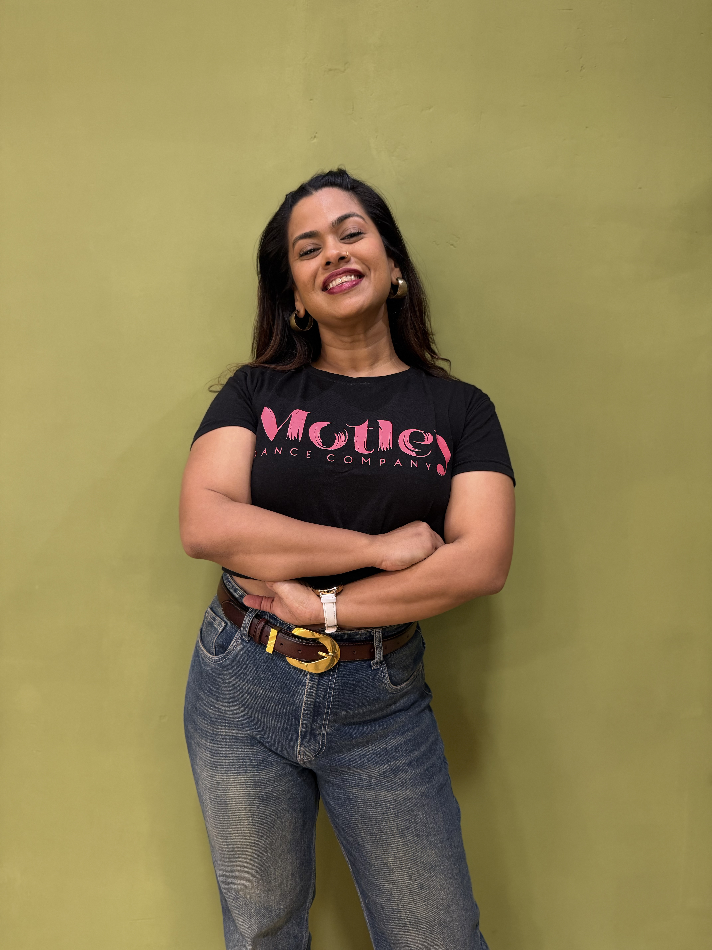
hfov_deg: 56.8
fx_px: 658
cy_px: 475
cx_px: 356
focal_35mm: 24
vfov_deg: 71.6
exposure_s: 1/50
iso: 400
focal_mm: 6.76
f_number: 1.78
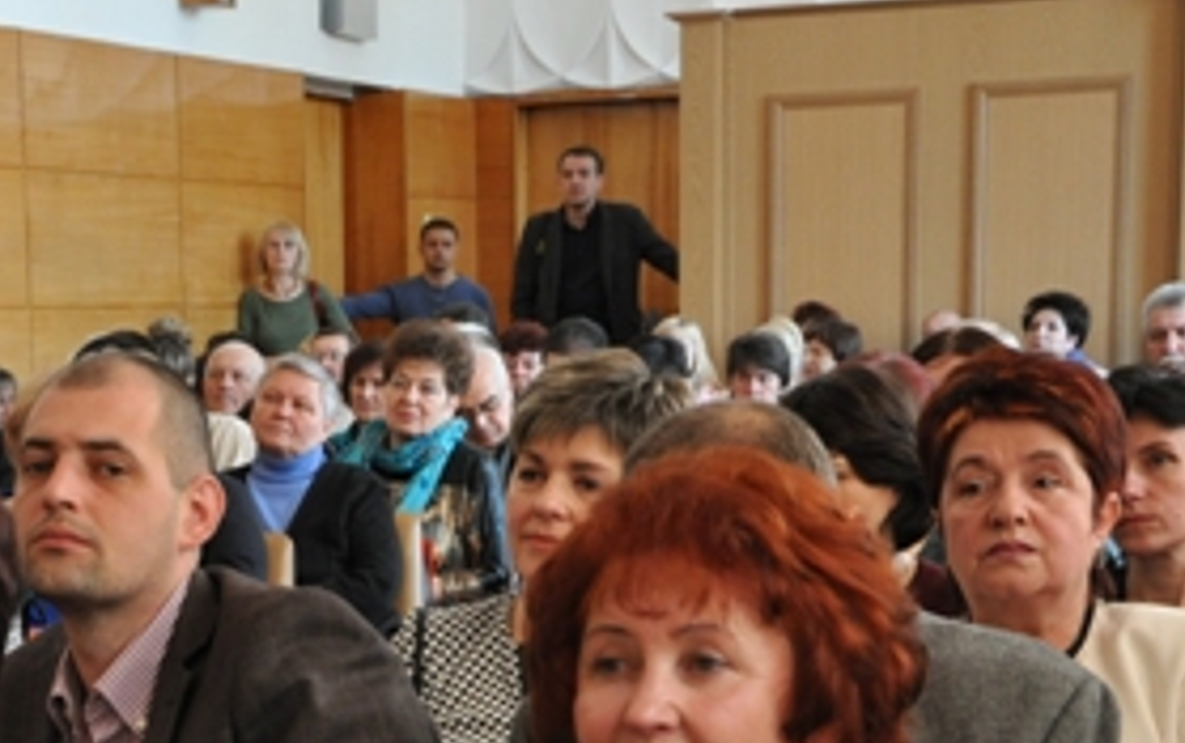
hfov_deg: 18.4
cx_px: 242
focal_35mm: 112
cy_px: 898
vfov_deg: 11.5
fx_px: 3621
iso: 800
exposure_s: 1/80
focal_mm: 32
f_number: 5.6
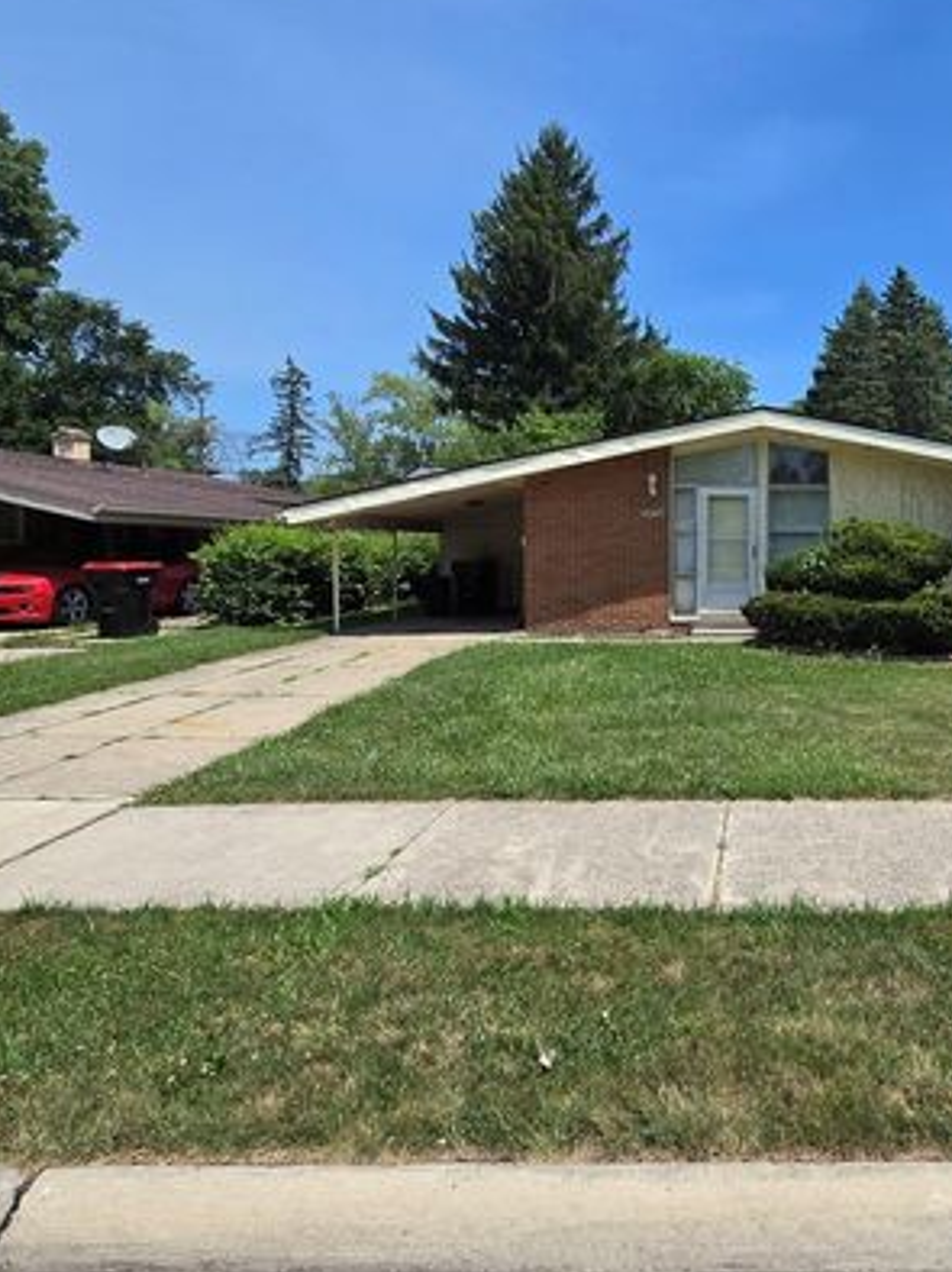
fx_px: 808
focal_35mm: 22
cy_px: 563
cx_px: 775
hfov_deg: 56.2
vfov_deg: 76.1
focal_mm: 2.2
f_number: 2.2
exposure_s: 1/3300
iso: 50
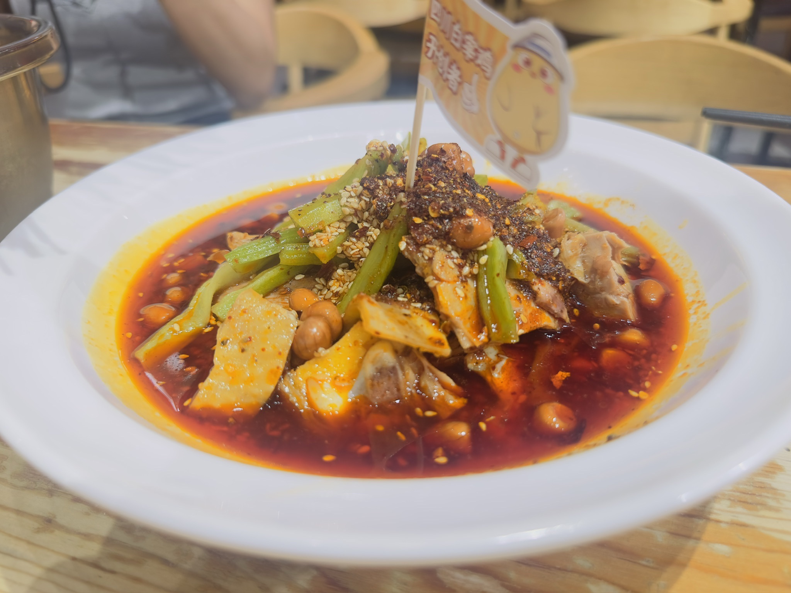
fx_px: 548
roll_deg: +1.7
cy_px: 296
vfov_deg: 56.8
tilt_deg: -32.2
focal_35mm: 24
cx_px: 396
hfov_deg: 71.6
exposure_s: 1/156
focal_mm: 6.86
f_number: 1.78
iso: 64
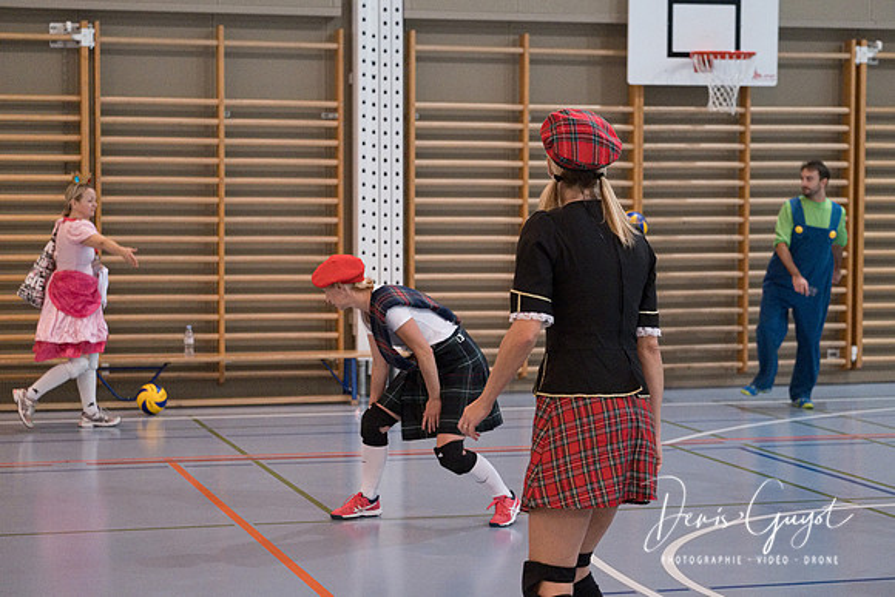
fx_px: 1963
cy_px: 298
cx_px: 448
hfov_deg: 25.7
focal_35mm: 79
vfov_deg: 17.3
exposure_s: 1/400
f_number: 2.8
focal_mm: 50
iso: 6400
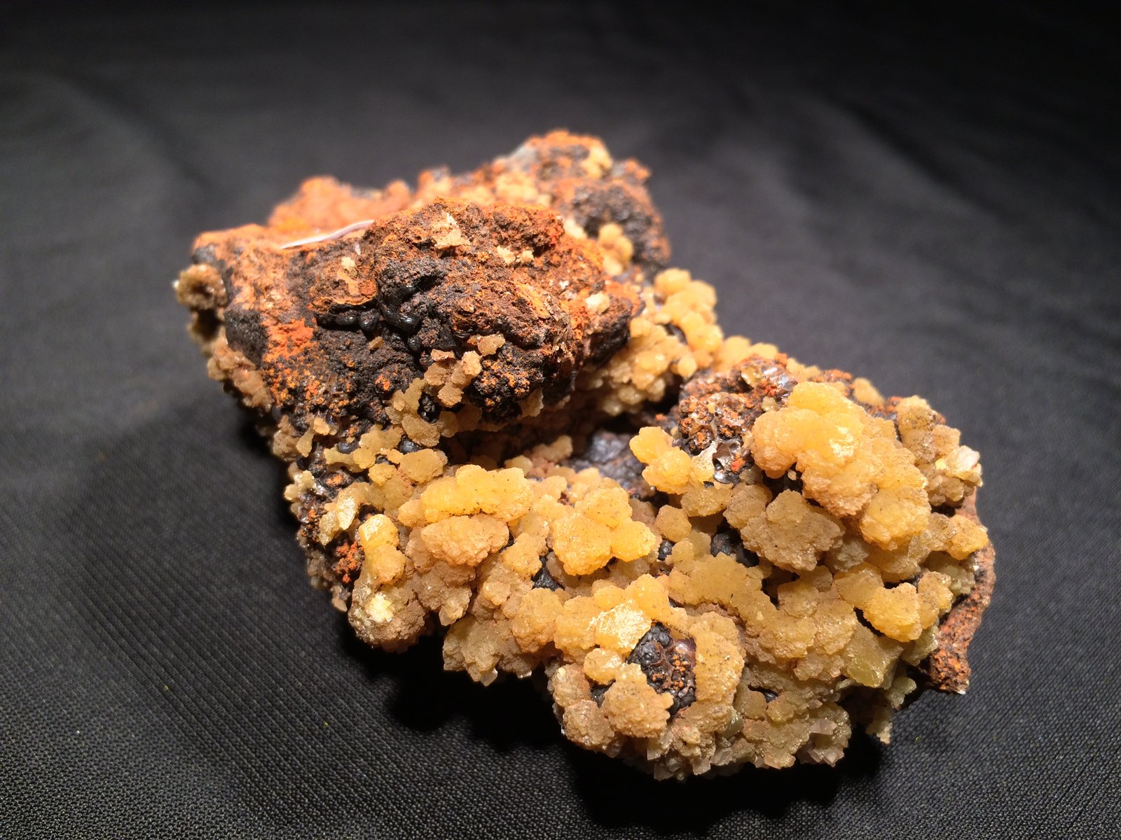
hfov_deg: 61.7
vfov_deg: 48.2
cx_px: 560
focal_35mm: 29
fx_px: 939
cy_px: 420
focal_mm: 4.15
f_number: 2.2
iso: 40
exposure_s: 1/60
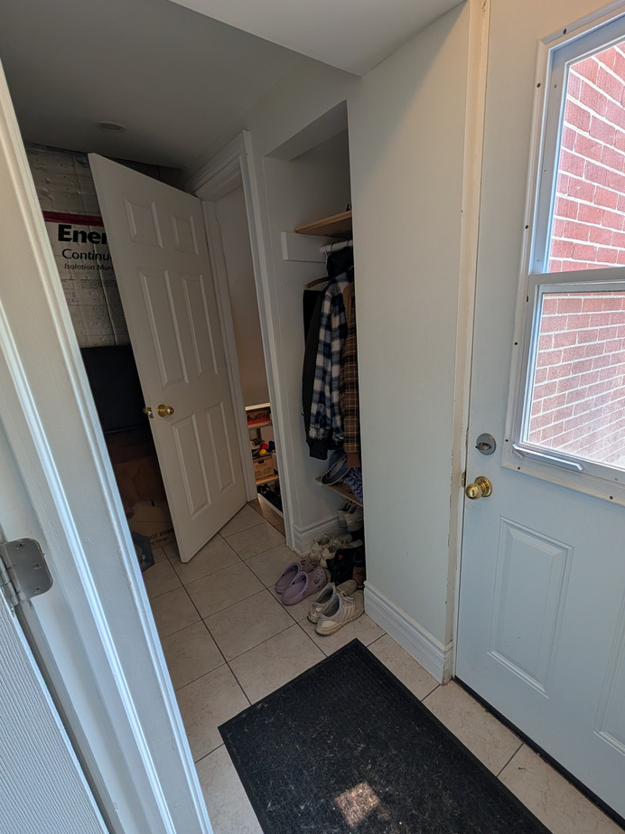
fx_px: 361
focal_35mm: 15
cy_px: 444
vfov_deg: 98.0
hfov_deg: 80.6
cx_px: 381
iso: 50
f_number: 1.7
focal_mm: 2.02
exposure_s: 1/120
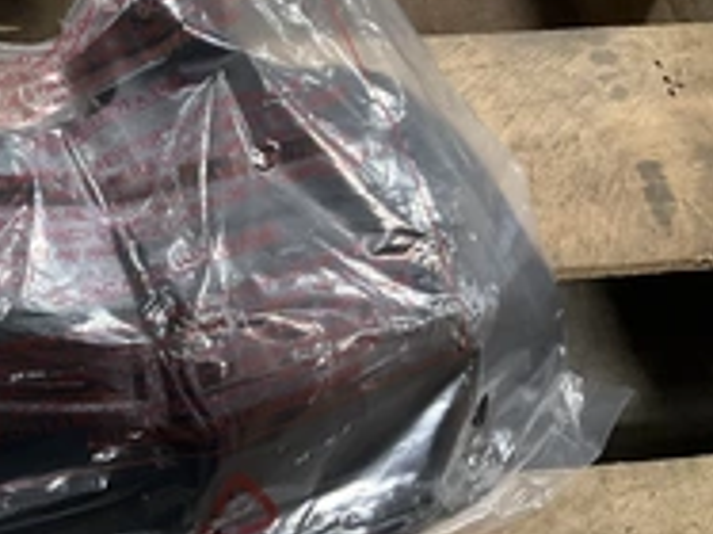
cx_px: -34
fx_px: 1276
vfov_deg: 23.0
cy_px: 53
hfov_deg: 28.8
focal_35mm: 62
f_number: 1.8
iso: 250
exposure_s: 1/40
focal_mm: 3
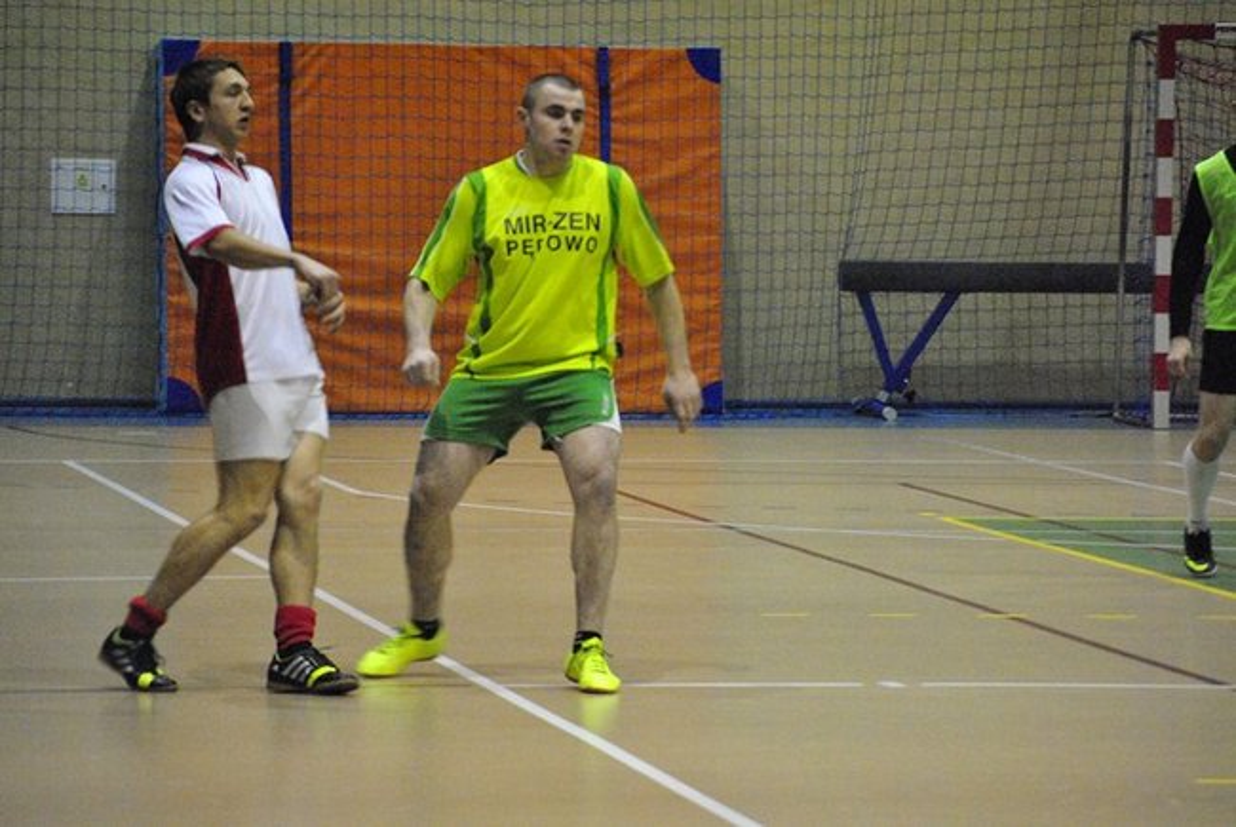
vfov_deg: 6.8
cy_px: 414
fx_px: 6960
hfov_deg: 10.1
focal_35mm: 202
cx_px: 618
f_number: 5
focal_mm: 135
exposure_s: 1/100
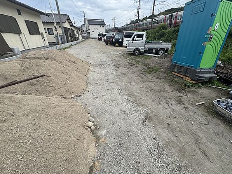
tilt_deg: -24.3
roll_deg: -0.4
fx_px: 101
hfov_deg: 98.0
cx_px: 123
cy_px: 85
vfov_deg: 81.7
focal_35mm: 15
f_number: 2.2
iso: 40
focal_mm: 2.22
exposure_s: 1/361
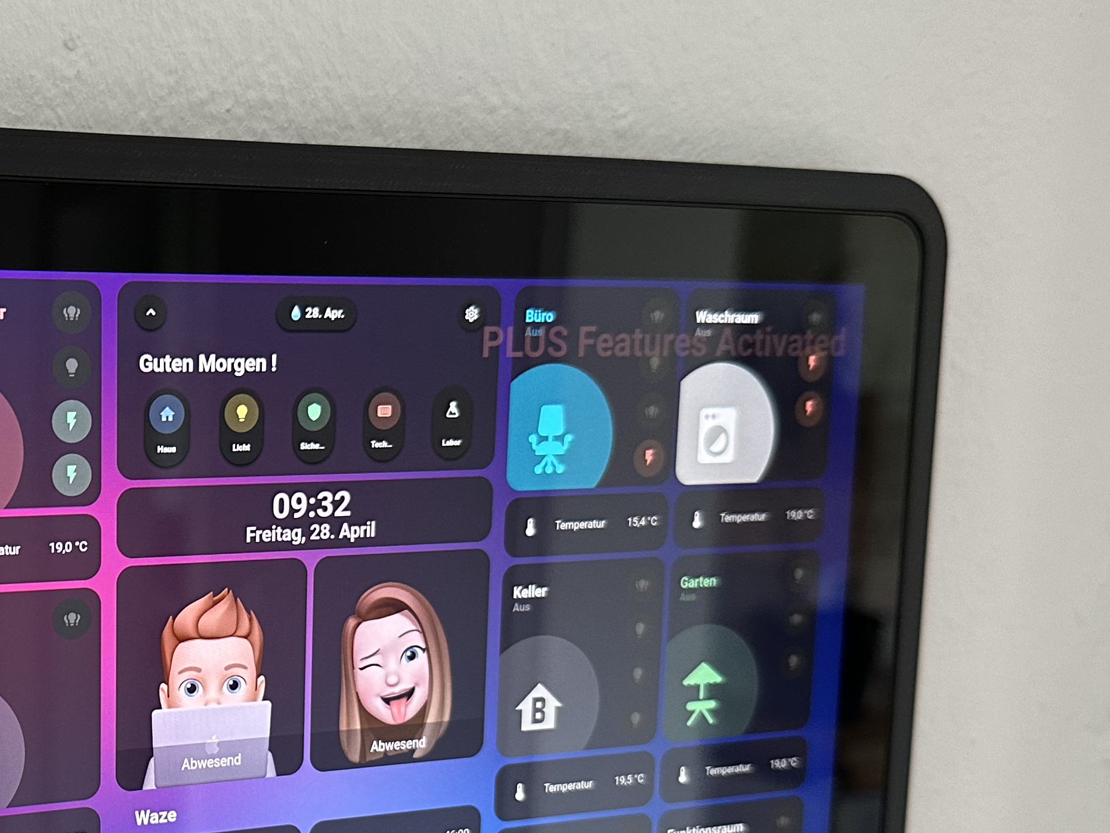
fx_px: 1668
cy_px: 611
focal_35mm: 52
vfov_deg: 27.7
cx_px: 103
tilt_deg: -10.1
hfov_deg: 34.7
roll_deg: -0.8
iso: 250
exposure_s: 1/60
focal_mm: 6.86
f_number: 1.78
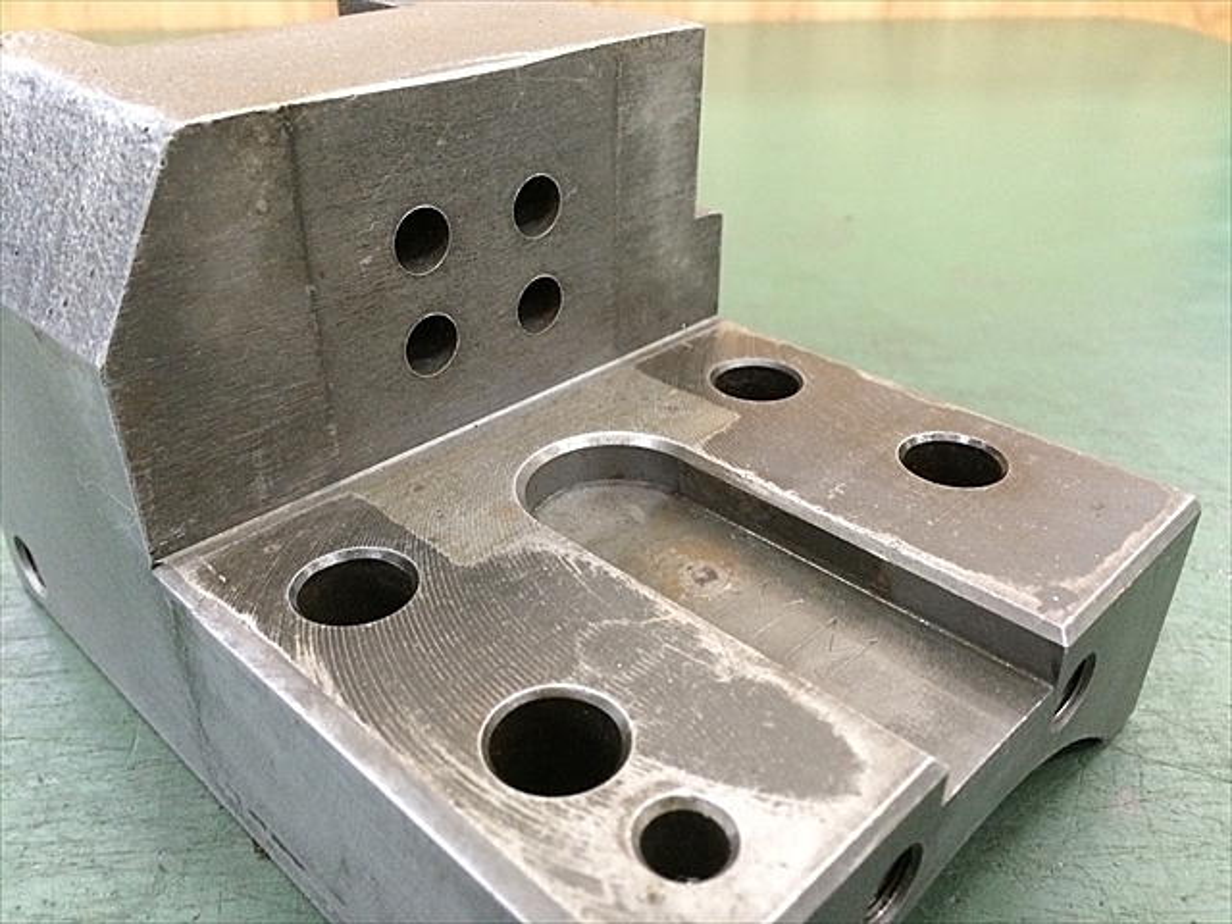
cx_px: 616
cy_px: 462
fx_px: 1032
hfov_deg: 61.7
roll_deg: -0.1
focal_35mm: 29
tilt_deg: -31.2
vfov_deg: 48.2
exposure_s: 1/24
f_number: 2.2
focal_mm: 4.15
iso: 320
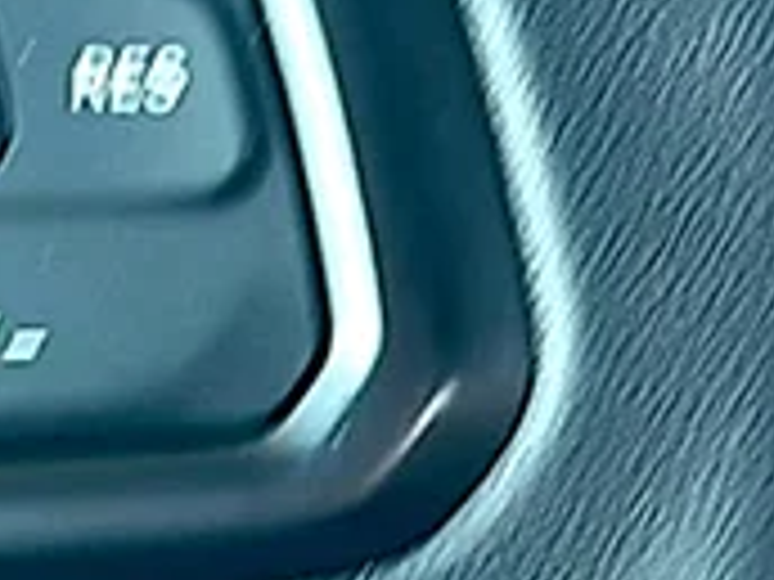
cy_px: -34
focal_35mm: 163
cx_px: -135
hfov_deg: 11.9
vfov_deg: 9.0
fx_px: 3645
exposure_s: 1/45
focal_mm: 6.86
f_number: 1.78
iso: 64
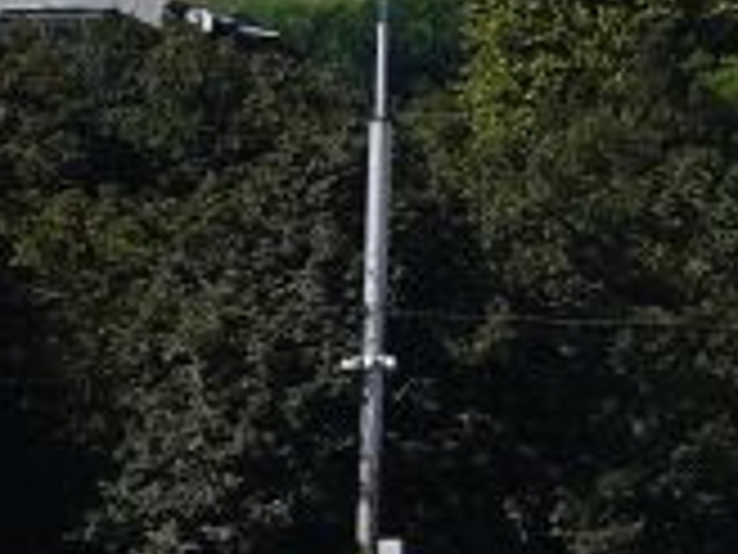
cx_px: 2421
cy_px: -378
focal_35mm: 320
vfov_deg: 4.6
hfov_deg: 5.7
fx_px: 6822
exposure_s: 1/800
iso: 125
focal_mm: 14.5
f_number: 5.6
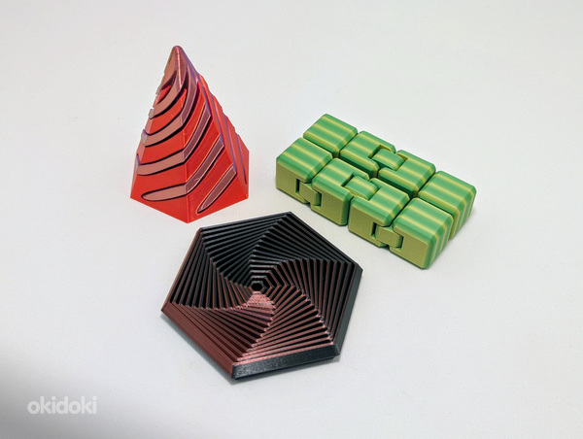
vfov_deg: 30.3
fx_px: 810
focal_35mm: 48
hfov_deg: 39.6
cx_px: 292
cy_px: 220
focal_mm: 6.81
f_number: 1.85
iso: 65
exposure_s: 1/50
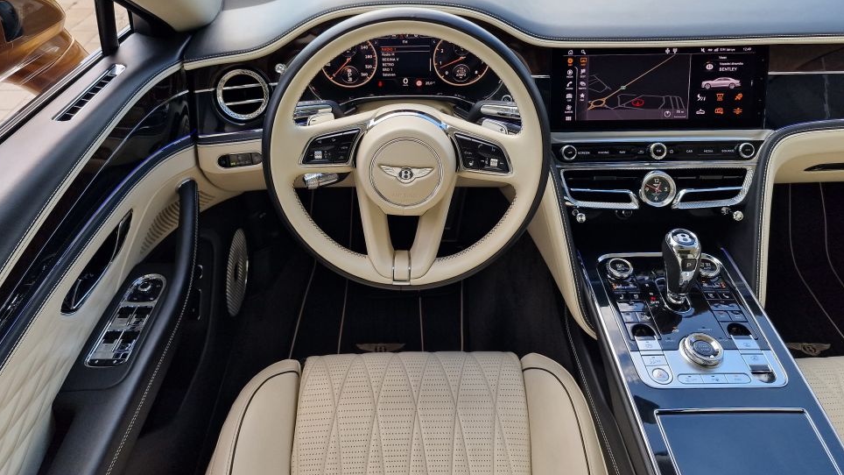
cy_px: 174
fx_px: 582
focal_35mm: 26
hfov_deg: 71.9
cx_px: 410
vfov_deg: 44.0
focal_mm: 6.4
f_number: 1.8
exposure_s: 1/180
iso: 50
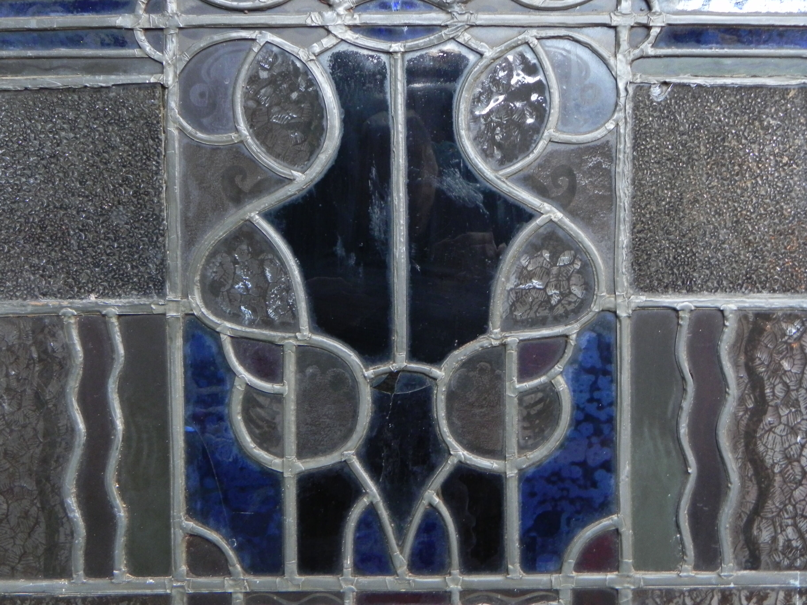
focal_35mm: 33
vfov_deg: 42.9
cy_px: 302
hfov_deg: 55.4
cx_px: 404
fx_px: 769
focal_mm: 5.9
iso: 400
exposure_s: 1/9.9
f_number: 2.8
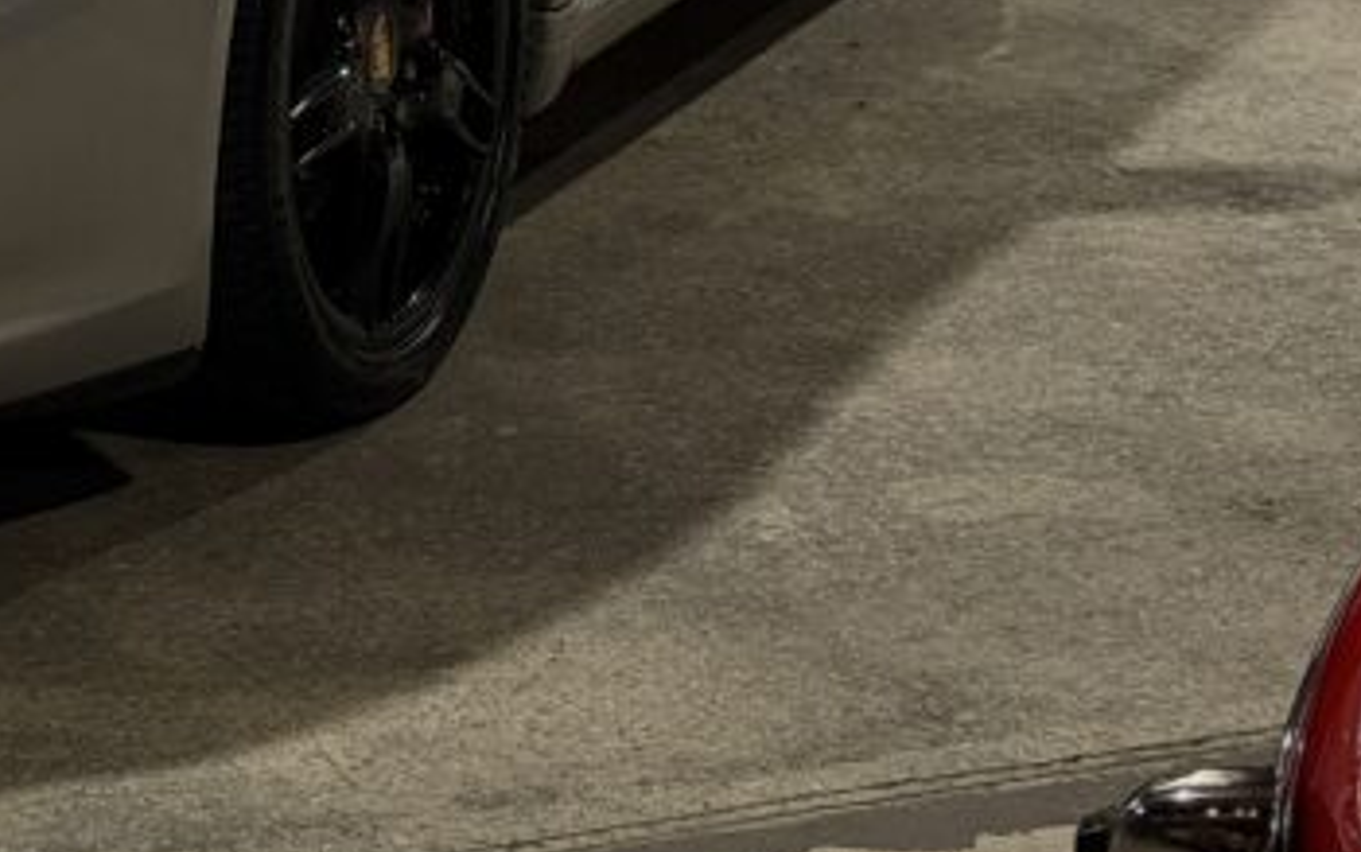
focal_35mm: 149
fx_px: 5528
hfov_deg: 13.7
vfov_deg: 8.5
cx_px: -229
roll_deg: +0.7
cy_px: -584
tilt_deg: -8.8
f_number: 1.78
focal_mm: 6.76
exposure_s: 1/50
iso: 64
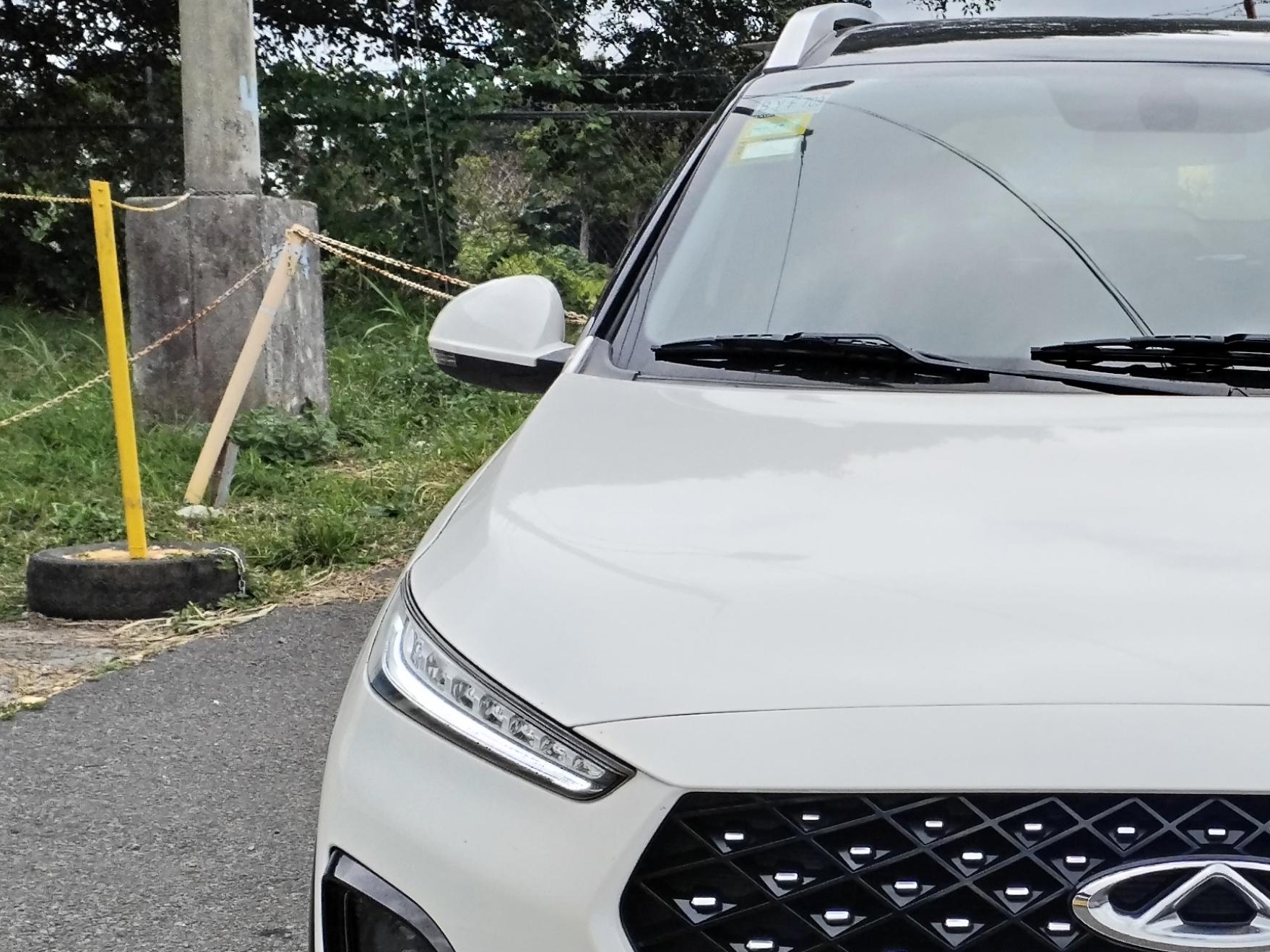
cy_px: 754
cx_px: 1105
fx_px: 2789
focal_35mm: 76
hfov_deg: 25.0
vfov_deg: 19.2
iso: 100
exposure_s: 1/1244
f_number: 1.8
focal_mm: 4.75
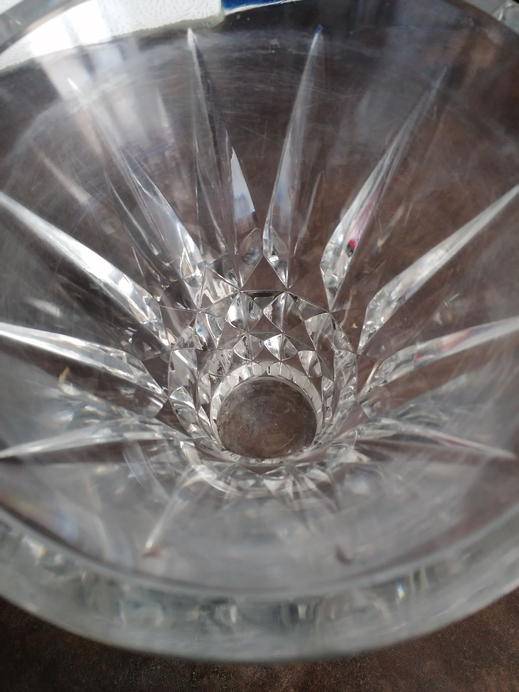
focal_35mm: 27
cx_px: 260
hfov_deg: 51.4
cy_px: 346
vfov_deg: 65.3
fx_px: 540
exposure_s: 1/20
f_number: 1.8
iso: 500
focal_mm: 4.75
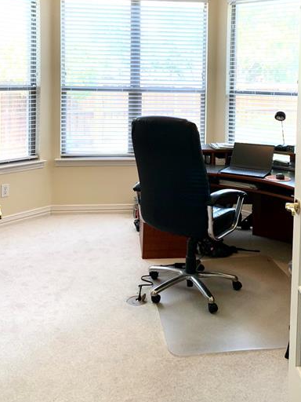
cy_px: 106
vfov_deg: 46.3
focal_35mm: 39
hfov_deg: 36.7
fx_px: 452
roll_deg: -2.6
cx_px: 173
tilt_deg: -1.3
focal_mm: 4.25
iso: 64
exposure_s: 1/120
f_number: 1.8
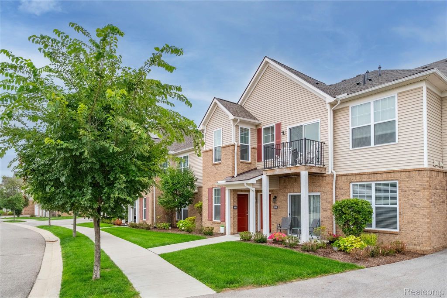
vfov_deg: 57.2
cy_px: 149
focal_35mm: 22
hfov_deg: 78.6
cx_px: 224
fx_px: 273
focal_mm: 14.4
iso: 800
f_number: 7.1
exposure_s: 1/60
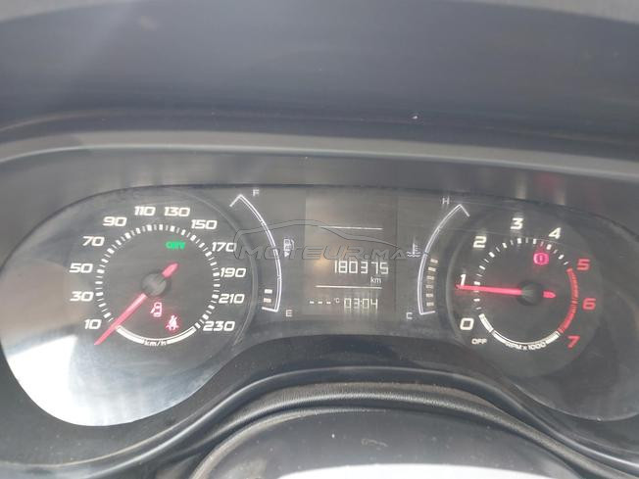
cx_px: 320
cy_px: 240
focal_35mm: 30
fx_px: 554
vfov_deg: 46.8
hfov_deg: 60.0
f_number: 1.8
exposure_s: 1/50
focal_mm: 4.6
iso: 160
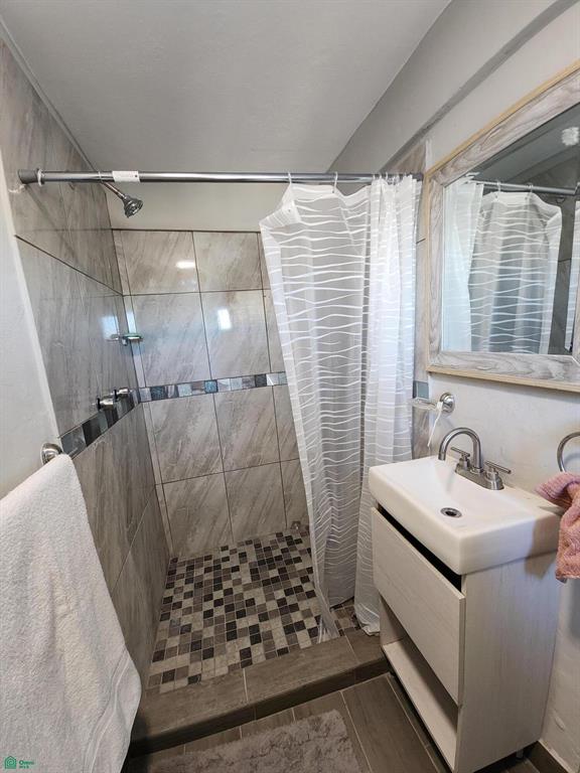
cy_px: 386
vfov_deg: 106.2
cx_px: 290
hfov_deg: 89.9
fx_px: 290
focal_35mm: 13
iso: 320
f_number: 2.2
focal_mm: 2.2
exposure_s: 1/60
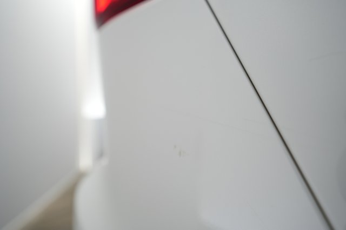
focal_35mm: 28
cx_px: 173
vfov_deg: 46.4
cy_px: 115
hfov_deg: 65.5
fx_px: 269
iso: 640
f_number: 4
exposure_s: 1/80
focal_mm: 28
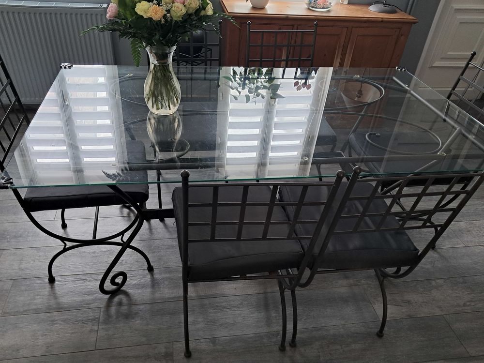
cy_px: 182
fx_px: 378
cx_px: 242
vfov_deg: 51.4
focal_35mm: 27
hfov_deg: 65.3
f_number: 1.8
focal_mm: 4
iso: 320
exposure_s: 1/50
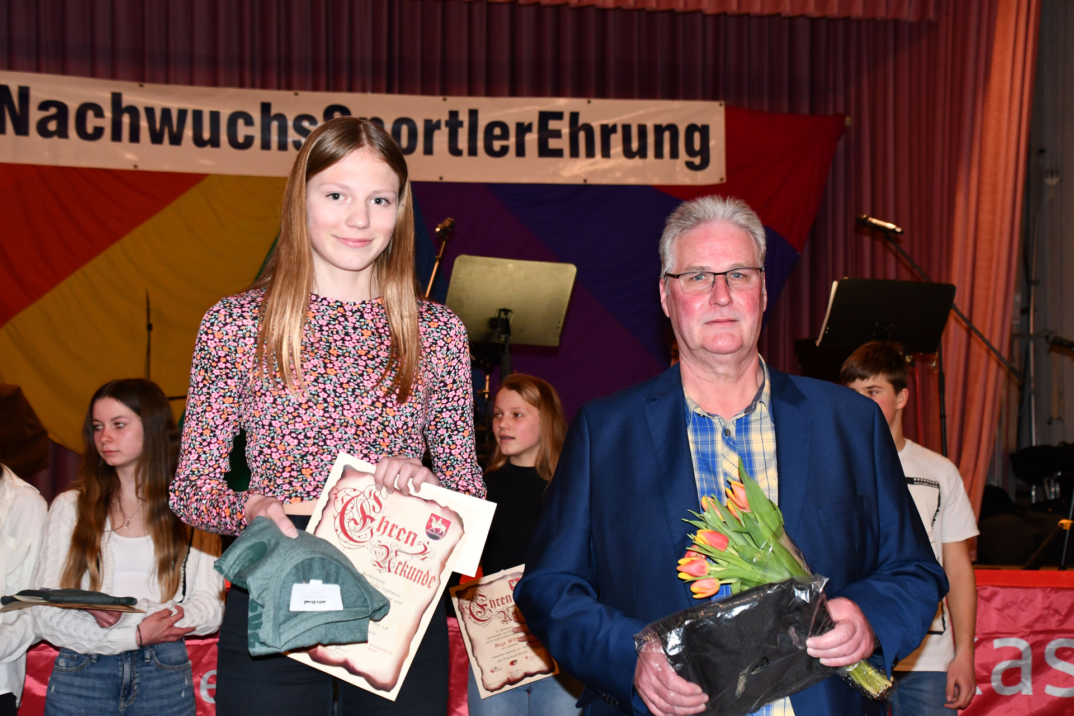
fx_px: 1551
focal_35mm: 52
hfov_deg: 38.2
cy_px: 358
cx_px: 537
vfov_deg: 26.0
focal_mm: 35
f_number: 5.6
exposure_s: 1/60
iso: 1600
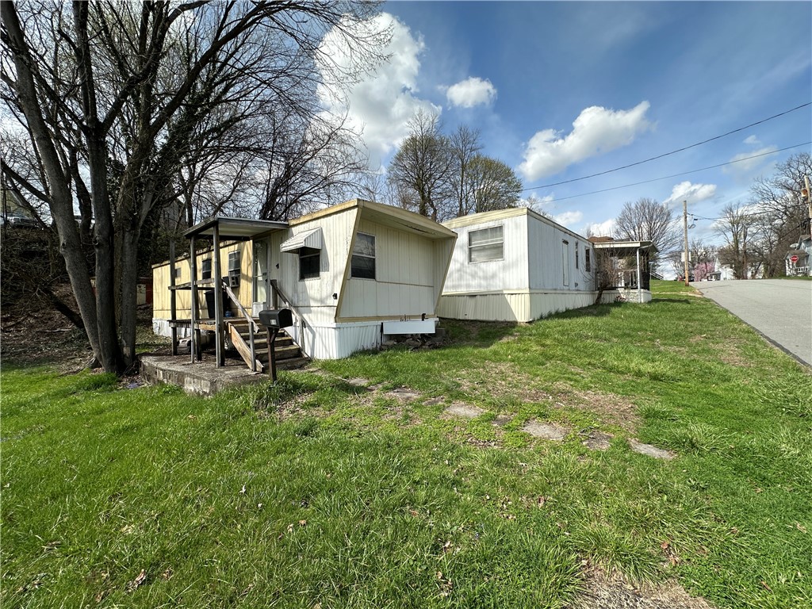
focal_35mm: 14
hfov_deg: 102.1
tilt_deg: +0.7
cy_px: 304
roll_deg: +1.9
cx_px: 406
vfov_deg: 85.7
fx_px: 328
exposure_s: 1/1984
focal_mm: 2.22
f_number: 2.2
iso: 40
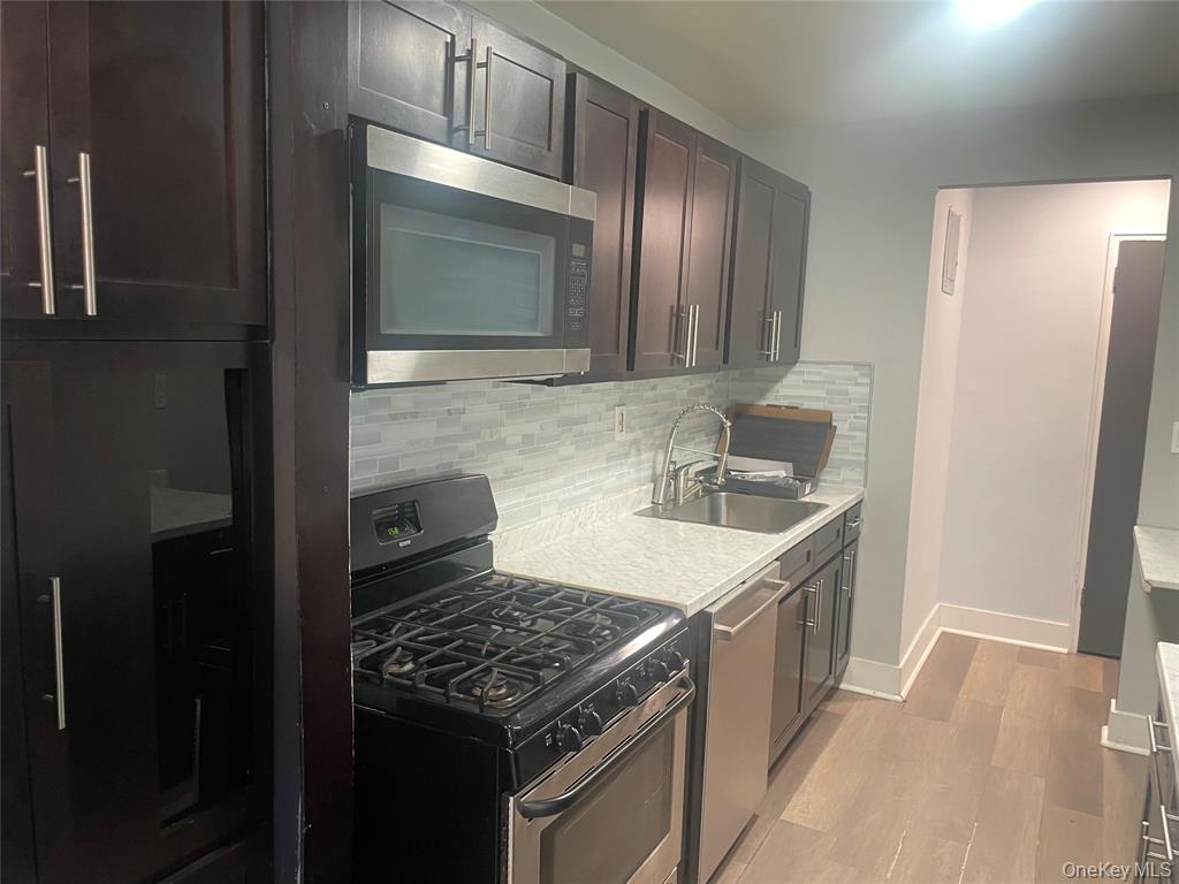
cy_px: 442
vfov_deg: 53.1
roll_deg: -1.7
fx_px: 886
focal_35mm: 26
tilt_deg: -7.8
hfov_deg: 67.3
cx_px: 590
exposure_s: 1/60
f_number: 1.6
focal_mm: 4.2
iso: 250
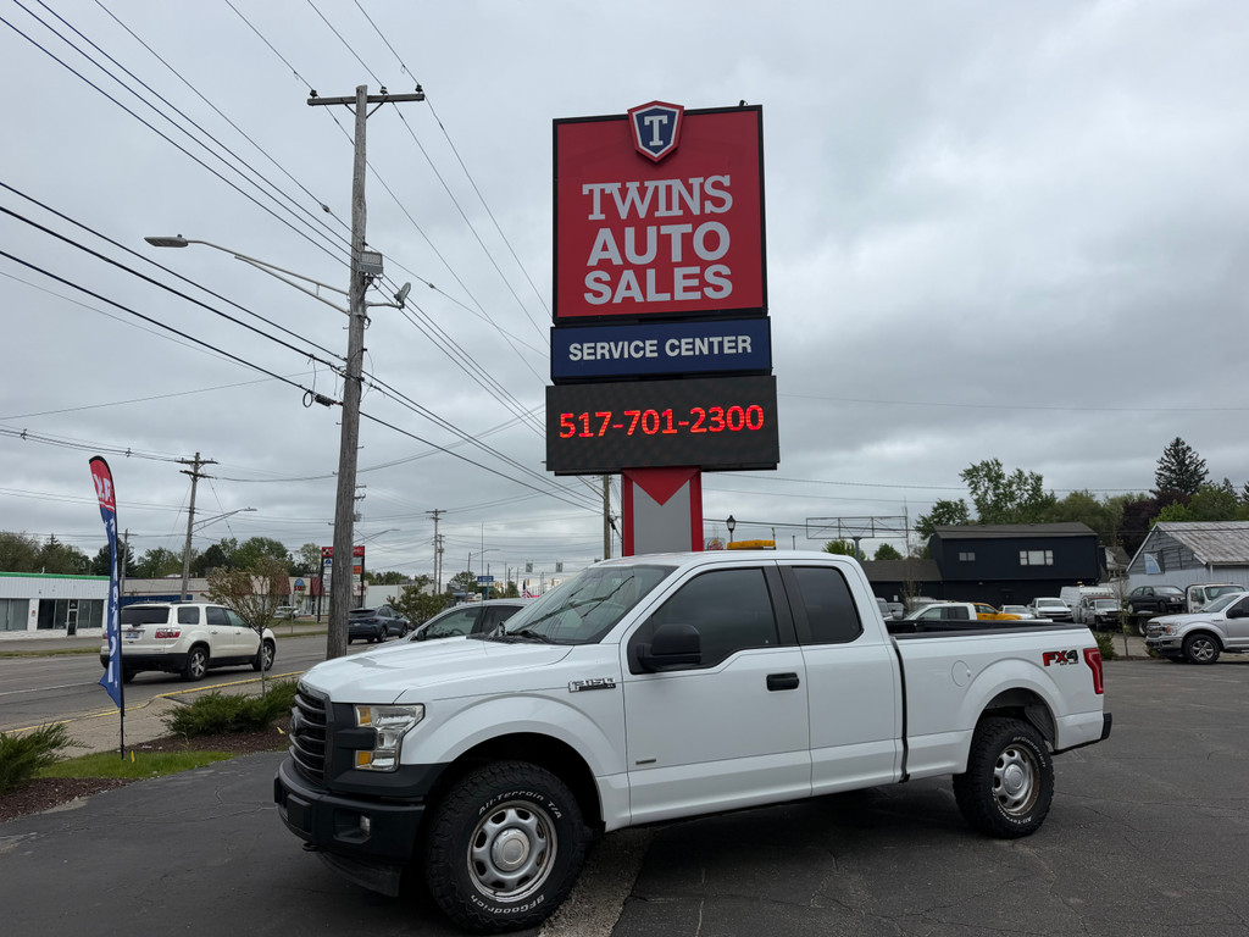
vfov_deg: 56.8
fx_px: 866
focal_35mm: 24
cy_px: 468
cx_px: 624
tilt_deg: +9.3
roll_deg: +1.3
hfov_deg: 71.6
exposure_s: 1/2611
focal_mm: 6.76
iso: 80
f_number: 1.78
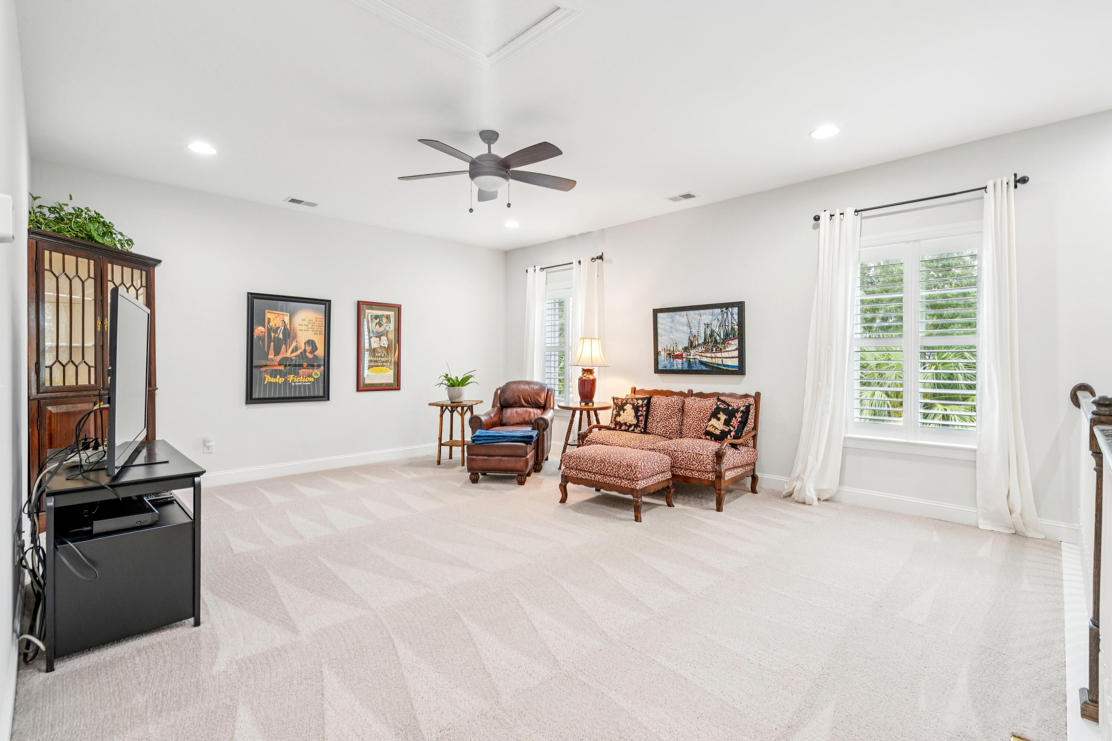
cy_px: 370
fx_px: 494
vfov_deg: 73.7
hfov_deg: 96.7
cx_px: 556
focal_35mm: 16
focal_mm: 16
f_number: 8
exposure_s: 1/5
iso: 400
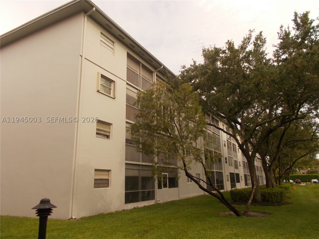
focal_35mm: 26
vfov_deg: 53.1
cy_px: 120
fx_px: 240
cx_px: 160
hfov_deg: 67.3
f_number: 3.2
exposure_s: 1/400
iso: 80
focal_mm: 4.6
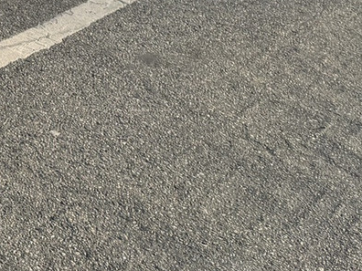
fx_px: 1014
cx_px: -320
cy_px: -144
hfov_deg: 16.4
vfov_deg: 14.2
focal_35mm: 97
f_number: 1.78
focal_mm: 6.76
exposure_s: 1/1215
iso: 80
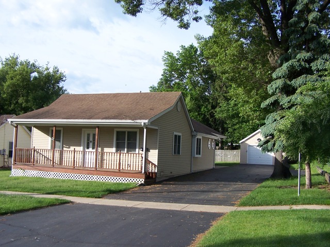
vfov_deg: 37.7
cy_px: 124
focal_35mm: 38
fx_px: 362
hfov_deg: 49.0
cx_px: 165
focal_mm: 6.3
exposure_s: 1/640
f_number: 2.8
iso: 80
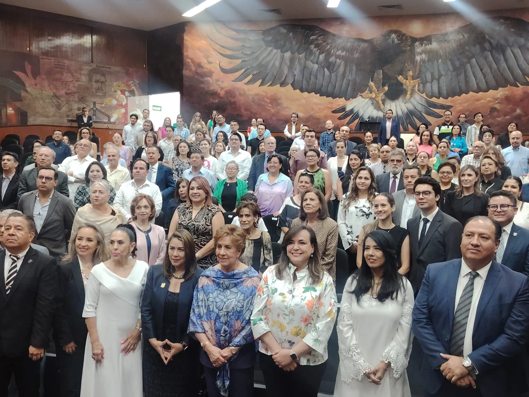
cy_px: 198
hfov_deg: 52.6
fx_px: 535
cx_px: 264
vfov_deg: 40.7
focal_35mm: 35
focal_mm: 5.25
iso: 6528
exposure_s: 1/120
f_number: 1.75
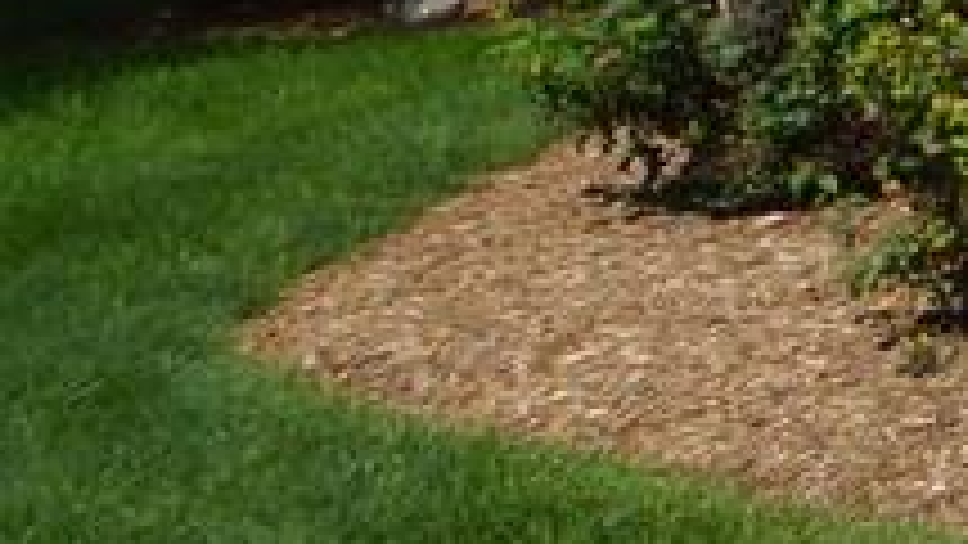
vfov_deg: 9.0
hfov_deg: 10.0
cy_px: -564
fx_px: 3235
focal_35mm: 126
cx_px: 3233
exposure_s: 1/320
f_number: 9
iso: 100
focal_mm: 12
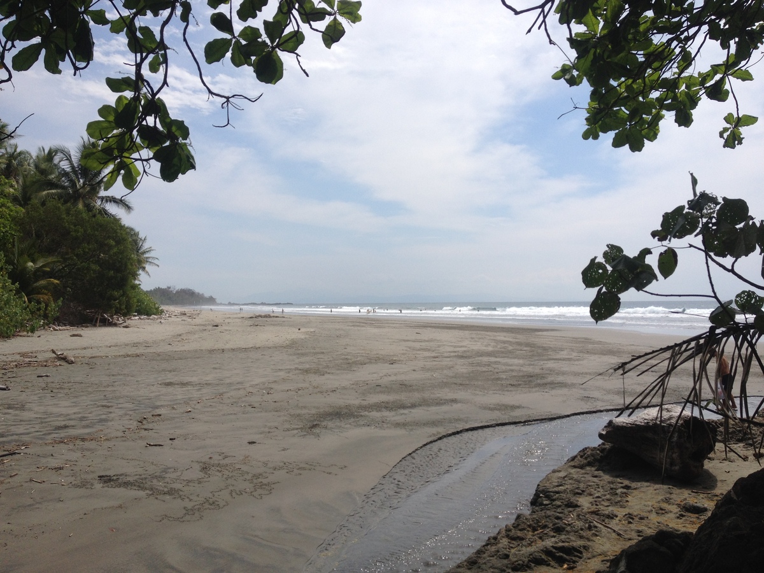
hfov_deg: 52.6
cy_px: 286
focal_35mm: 35
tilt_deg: -1.9
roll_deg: +0.8
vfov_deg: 40.7
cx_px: 382
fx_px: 772
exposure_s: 1/3067
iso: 50
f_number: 2.4
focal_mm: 4.28
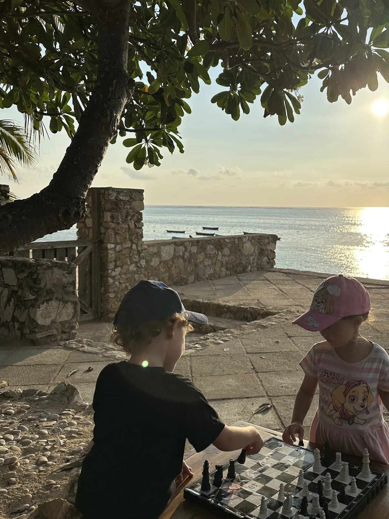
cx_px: 263
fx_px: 494
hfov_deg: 42.3
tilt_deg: -3.9
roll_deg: -1.4
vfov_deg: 55.3
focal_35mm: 33
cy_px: 238
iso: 80
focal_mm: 6.86
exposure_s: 1/13699
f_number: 1.78
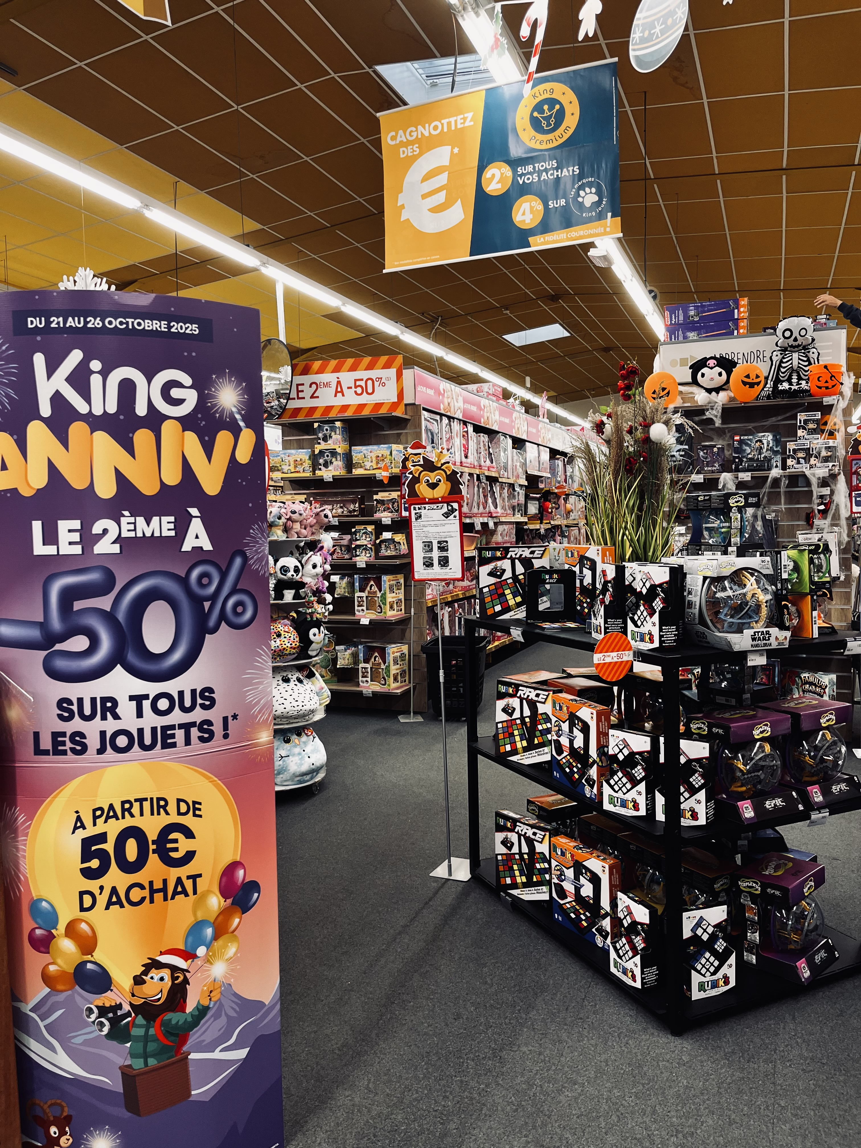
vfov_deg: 67.3
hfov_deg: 53.1
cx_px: 430
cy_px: 574
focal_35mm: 26
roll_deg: +1.8
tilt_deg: -3.9
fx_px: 862
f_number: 1.6
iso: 100
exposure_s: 1/100
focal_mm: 5.1
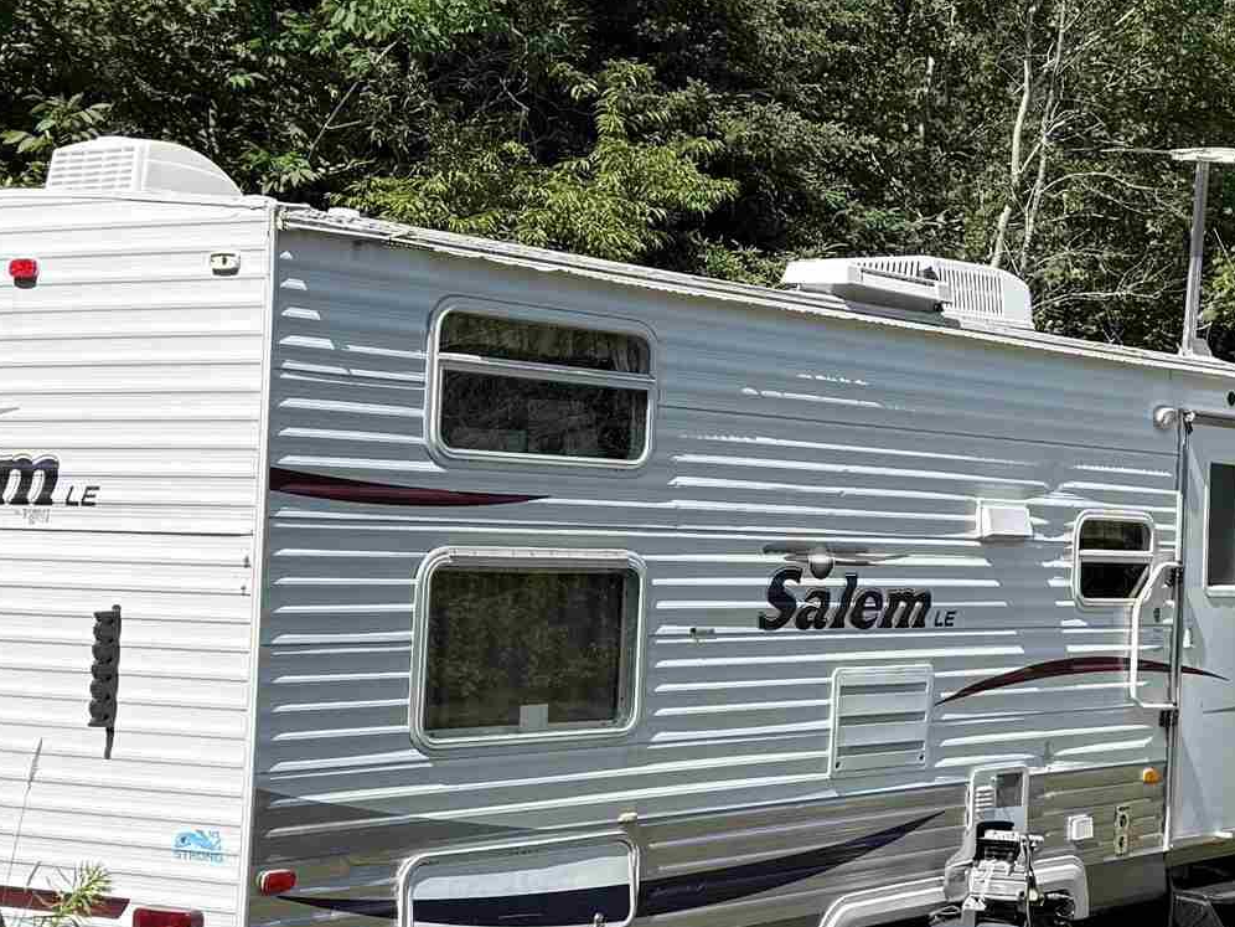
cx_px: 1302
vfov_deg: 19.9
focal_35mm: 74
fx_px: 2640
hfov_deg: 24.8
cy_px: 429
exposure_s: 1/3425
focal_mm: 6.76
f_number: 1.78
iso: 80
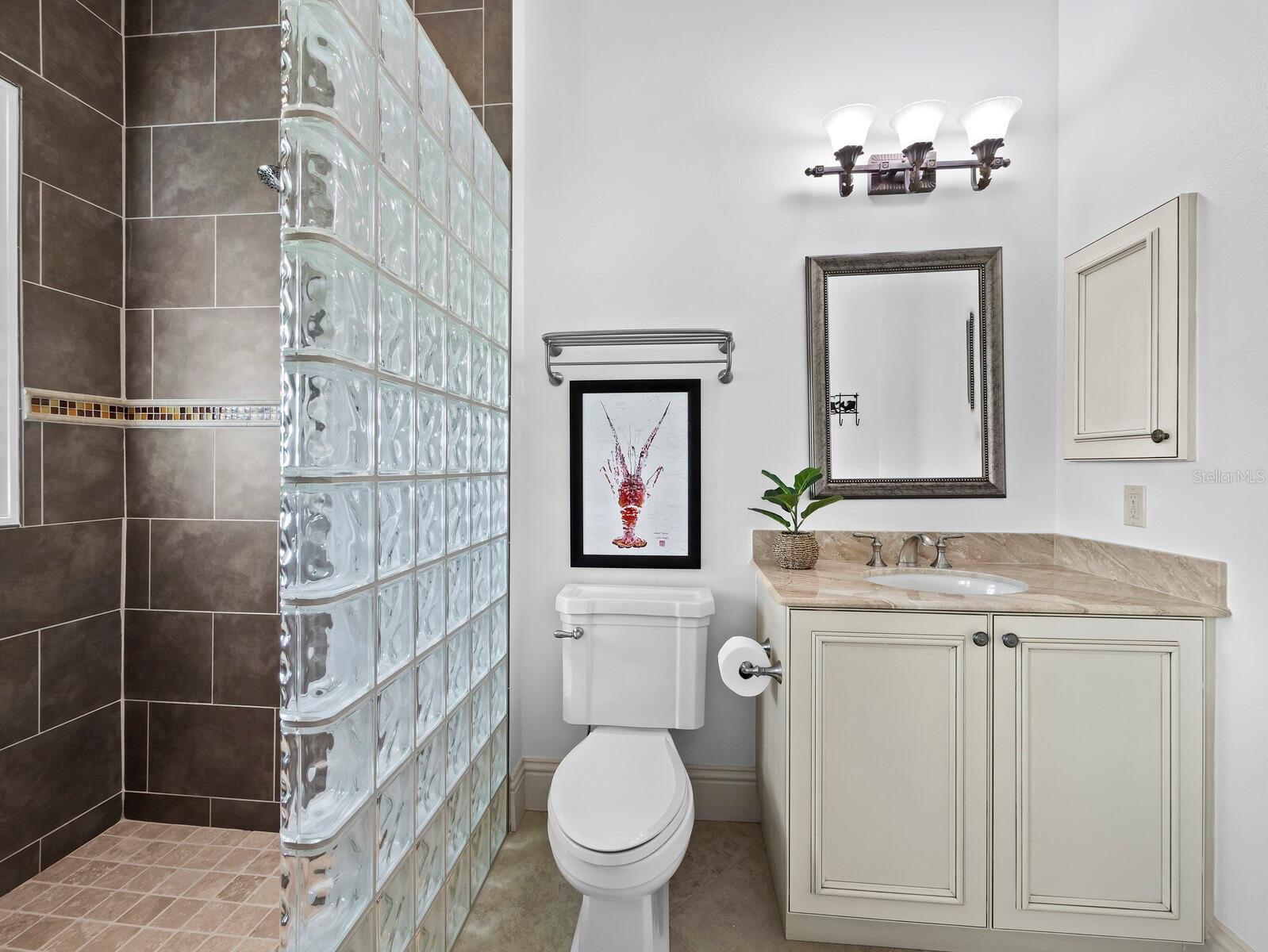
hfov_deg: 102.0
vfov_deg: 85.7
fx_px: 513
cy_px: 476
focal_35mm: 14
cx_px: 634
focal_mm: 7
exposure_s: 1/3
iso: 320
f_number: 11
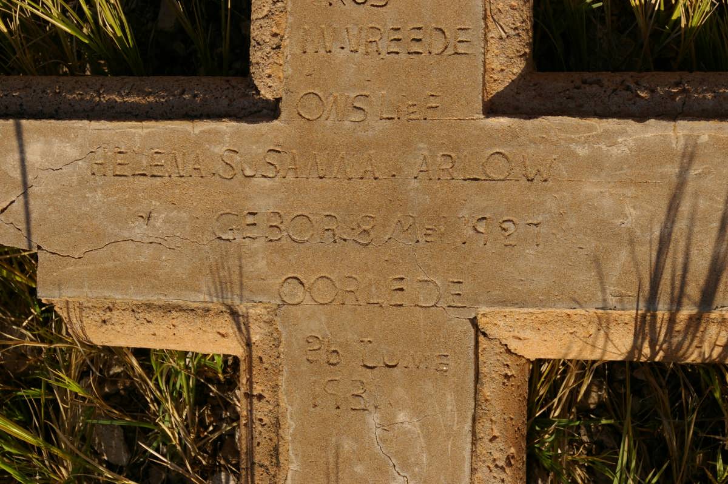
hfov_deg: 29.9
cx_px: 364
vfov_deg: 20.1
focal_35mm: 68
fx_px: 1364
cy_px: 242
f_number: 11
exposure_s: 1/250
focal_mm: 45
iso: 200
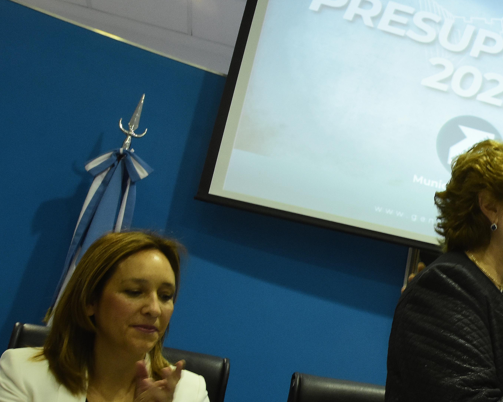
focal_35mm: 53
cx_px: 521
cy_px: 260
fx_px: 790
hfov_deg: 32.1
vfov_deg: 28.4
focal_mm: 17
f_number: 7.1
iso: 1600
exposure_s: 1/60
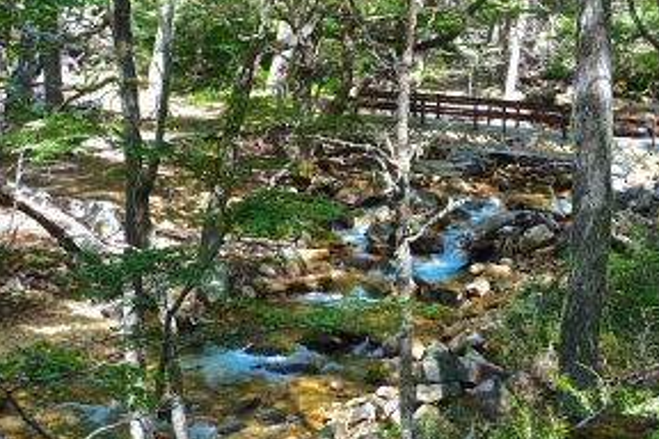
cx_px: 476
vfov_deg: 22.1
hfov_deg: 32.4
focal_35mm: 61
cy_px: 128
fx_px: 1117
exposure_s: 1/80
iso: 125
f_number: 4.5
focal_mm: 14.3
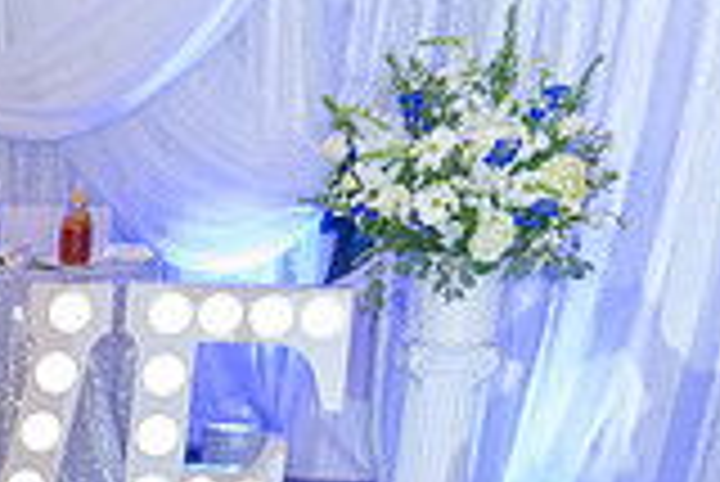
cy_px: 714
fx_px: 1742
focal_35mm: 87
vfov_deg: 14.7
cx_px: -423
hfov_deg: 19.6
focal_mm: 24
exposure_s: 1/160
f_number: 3.5
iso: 1600
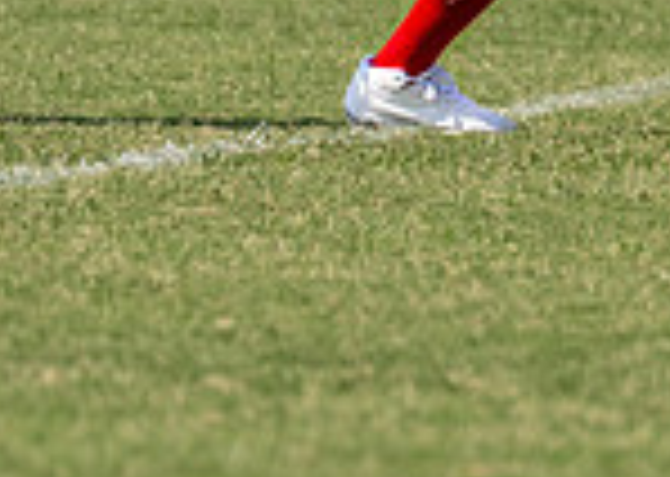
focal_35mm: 1499
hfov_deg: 1.3
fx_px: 28485
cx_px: 1058
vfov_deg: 1.0
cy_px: -331
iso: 125
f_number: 2.8
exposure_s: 1/3200
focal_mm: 200
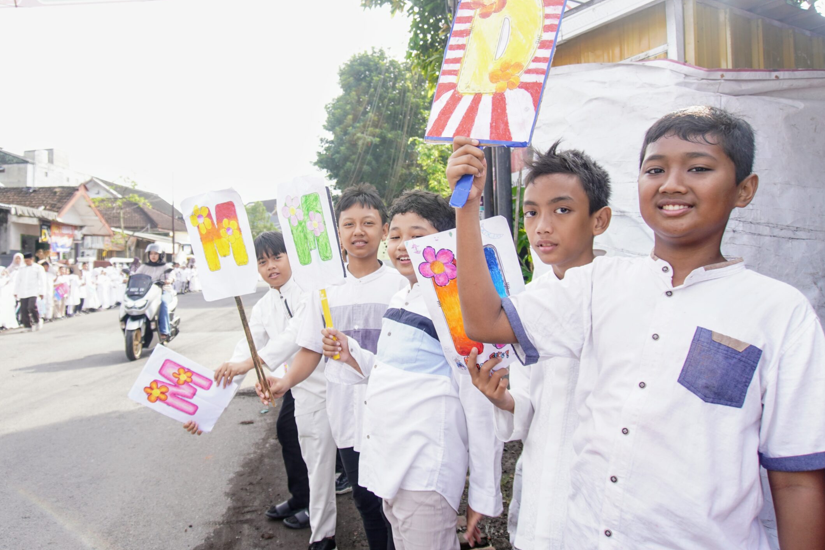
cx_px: 355
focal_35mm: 29
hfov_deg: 63.4
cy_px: 241
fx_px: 665
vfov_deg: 44.9
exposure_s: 1/200
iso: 100
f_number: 3.5
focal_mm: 16
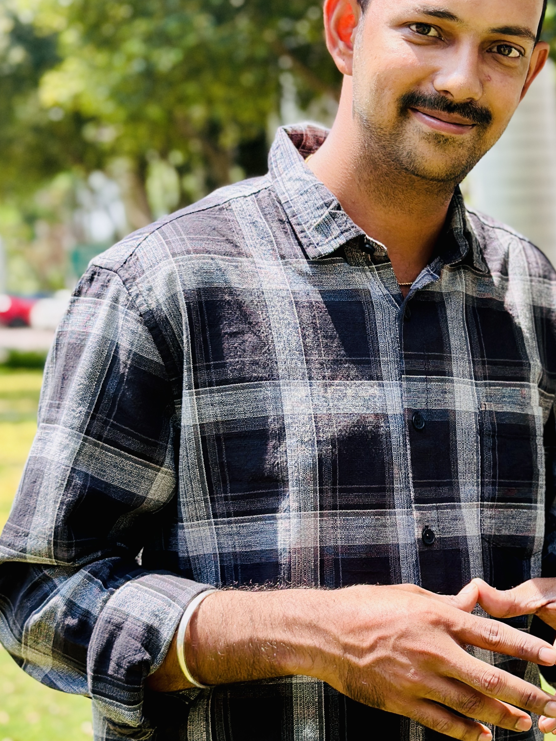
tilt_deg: -2.0
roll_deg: +0.4
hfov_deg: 17.7
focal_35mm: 83
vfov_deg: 23.6
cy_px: 349
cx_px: 356
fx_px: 1778
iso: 80
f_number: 1.78
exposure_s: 1/1157
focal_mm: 6.86
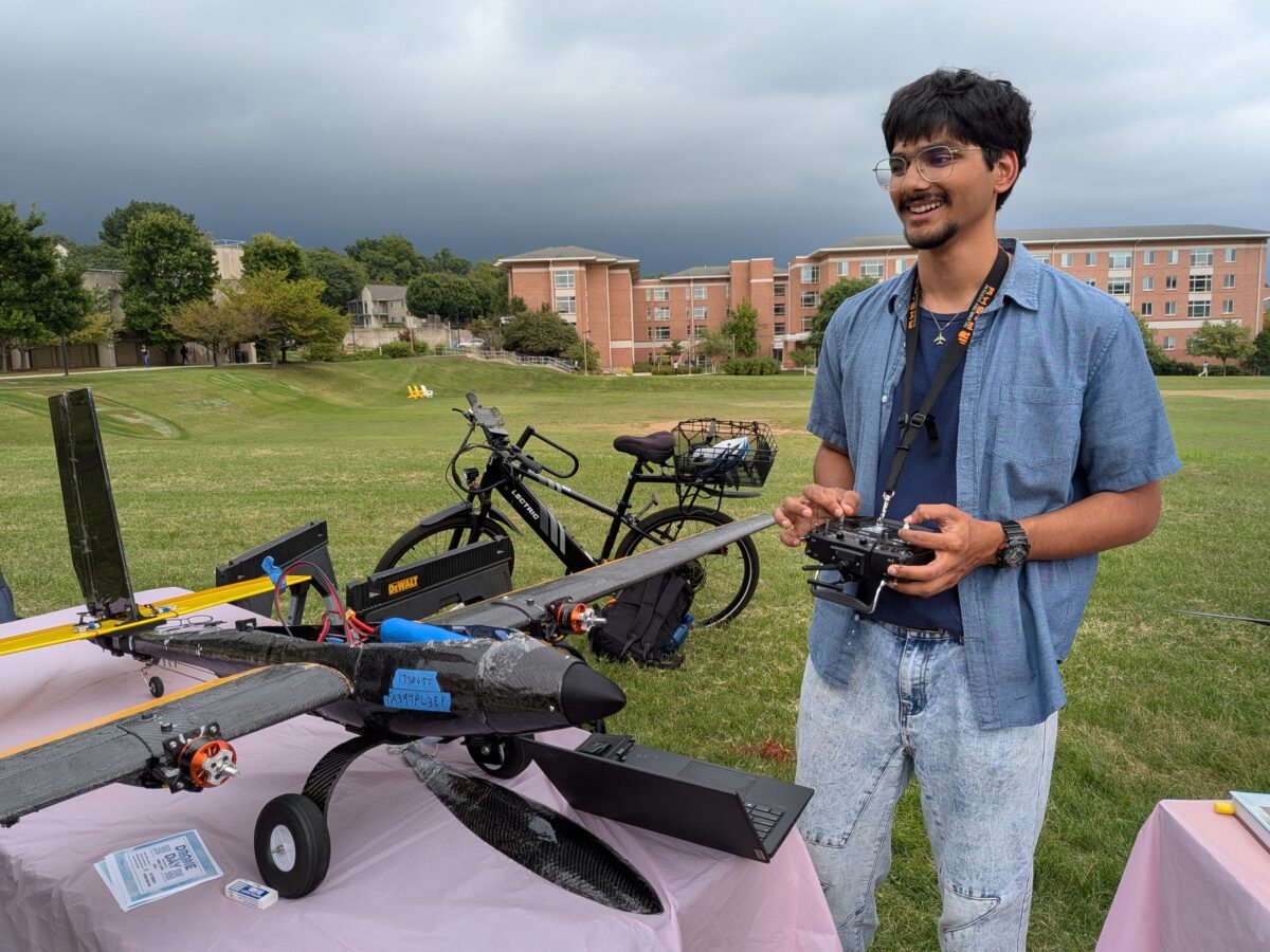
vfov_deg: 56.8
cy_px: 476
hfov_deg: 71.6
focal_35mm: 24
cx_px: 635
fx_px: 881
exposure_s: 1/421
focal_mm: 4.53
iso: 29
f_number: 1.7
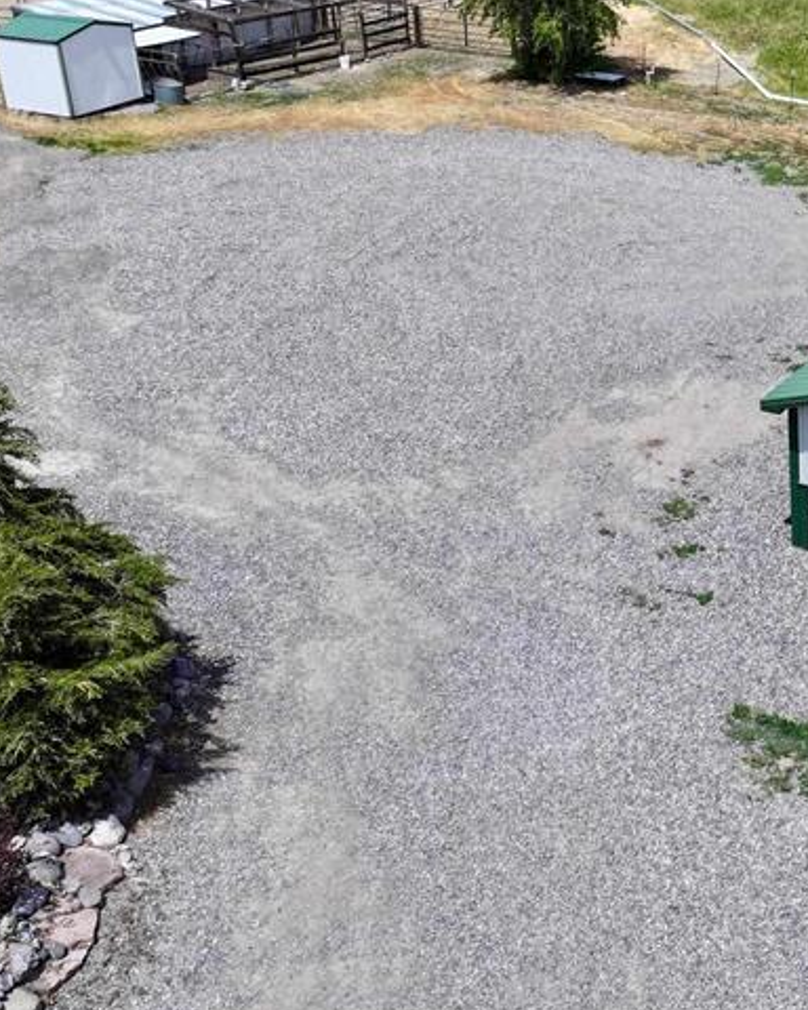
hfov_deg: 27.5
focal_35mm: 50
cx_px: 898
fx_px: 1495
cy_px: 298
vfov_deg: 36.7
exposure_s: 1/2000
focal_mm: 12.29
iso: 100
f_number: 2.8
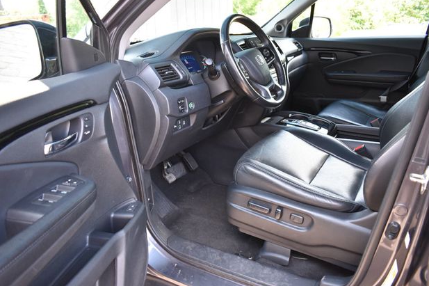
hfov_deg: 65.5
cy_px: 139
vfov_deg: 46.4
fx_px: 334
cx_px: 222
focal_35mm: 28
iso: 800
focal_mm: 18
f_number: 3.5
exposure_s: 1/100
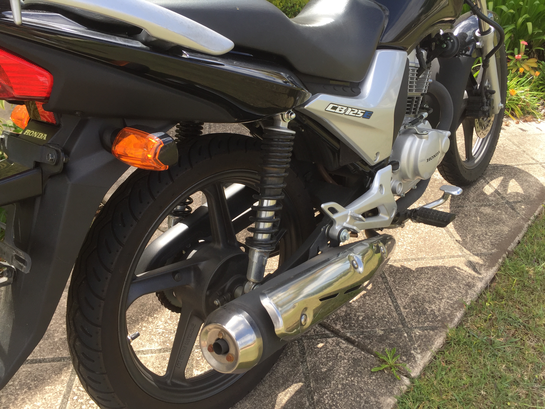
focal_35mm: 29
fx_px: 457
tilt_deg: -30.5
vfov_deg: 48.2
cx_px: 272
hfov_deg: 61.7
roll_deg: +2.5
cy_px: 204
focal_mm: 4.15
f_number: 2.2
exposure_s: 1/659
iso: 32
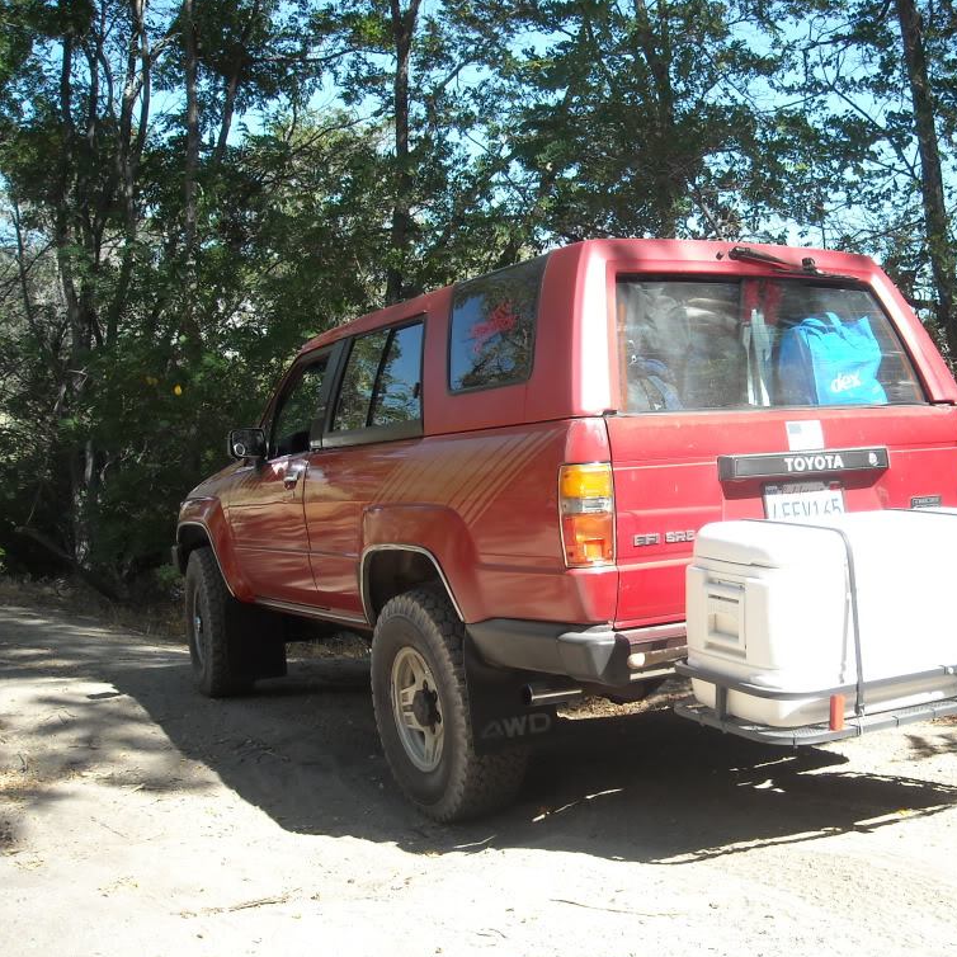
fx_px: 1314
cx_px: 586
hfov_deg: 39.8
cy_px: 481
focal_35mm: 42
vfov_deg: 40.0
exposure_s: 1/337
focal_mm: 5.7
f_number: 2.8
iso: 64
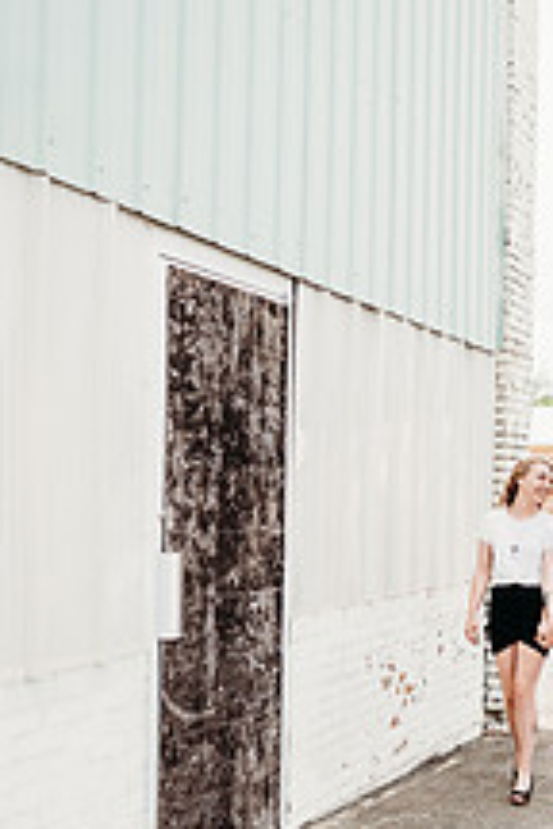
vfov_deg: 39.5
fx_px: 1152
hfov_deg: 26.5
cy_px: 487
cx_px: 449
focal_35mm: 50
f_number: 2.8
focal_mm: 24
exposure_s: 1/640
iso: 100
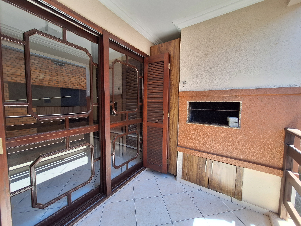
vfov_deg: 89.9
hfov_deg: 106.2
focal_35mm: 13
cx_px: 150
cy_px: 113
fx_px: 113
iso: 40
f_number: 2.2
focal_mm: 1.74
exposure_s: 1/100
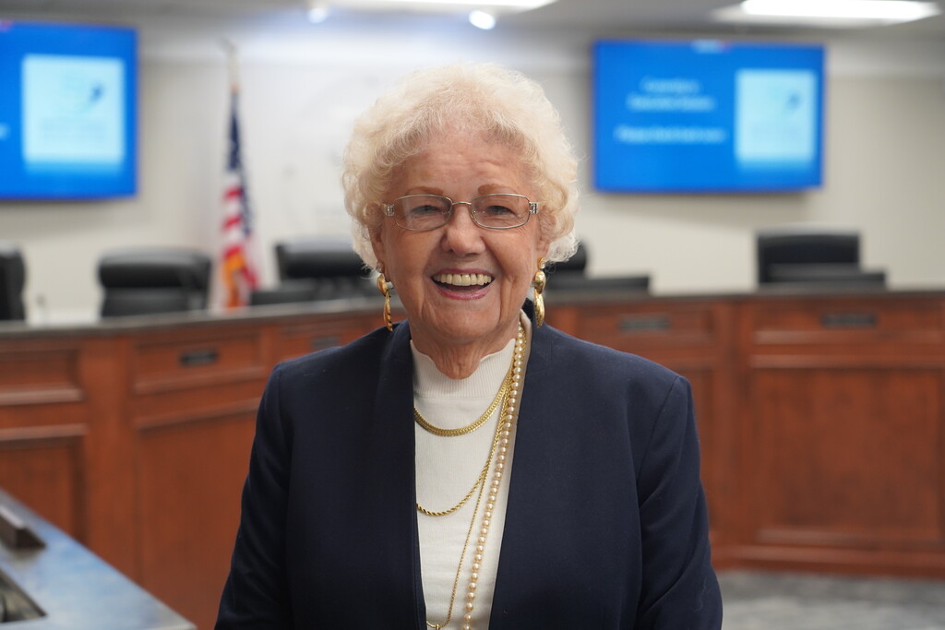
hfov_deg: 31.4
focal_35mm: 64
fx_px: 1680
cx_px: 472
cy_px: 315
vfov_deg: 21.2
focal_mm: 64
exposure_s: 1/160
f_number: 4
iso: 1600
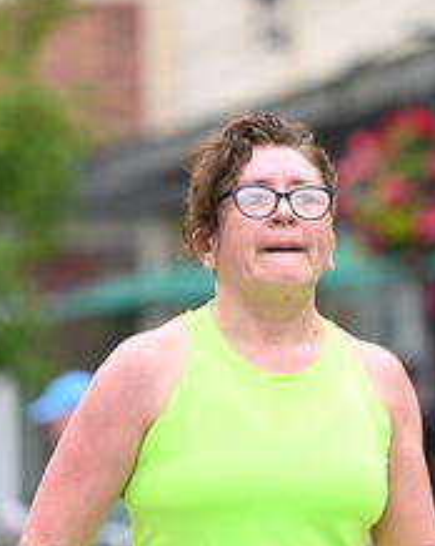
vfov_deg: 5.6
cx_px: 219
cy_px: 358
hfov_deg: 4.5
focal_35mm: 344
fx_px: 5544
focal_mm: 145
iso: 640
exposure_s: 1/1600
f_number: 2.8
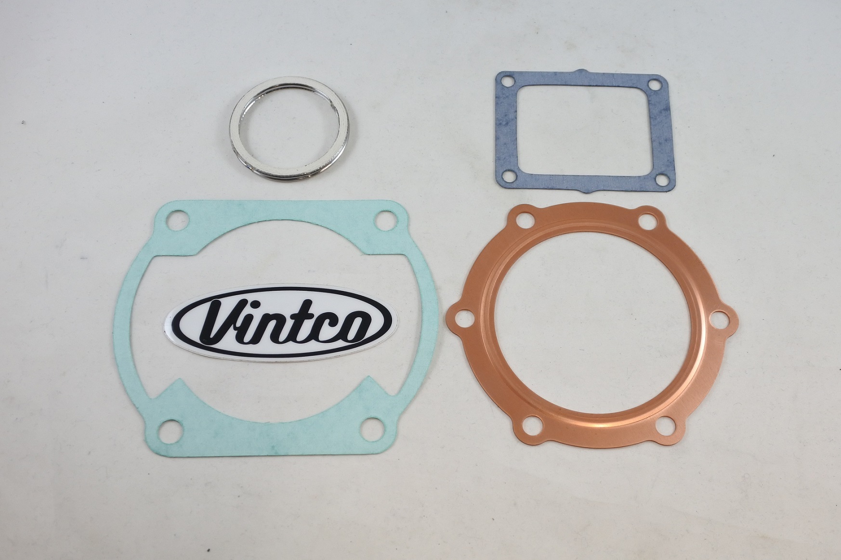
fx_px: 841
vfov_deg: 36.9
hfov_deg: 53.1
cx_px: 420
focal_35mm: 36
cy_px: 280
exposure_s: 1/160
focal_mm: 13.7
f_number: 4
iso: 400
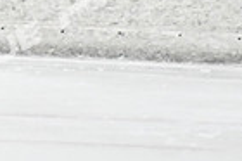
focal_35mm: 1243
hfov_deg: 1.7
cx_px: -199
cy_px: -120
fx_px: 8346
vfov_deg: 1.1
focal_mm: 200
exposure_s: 1/1600
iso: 6400
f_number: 2.8
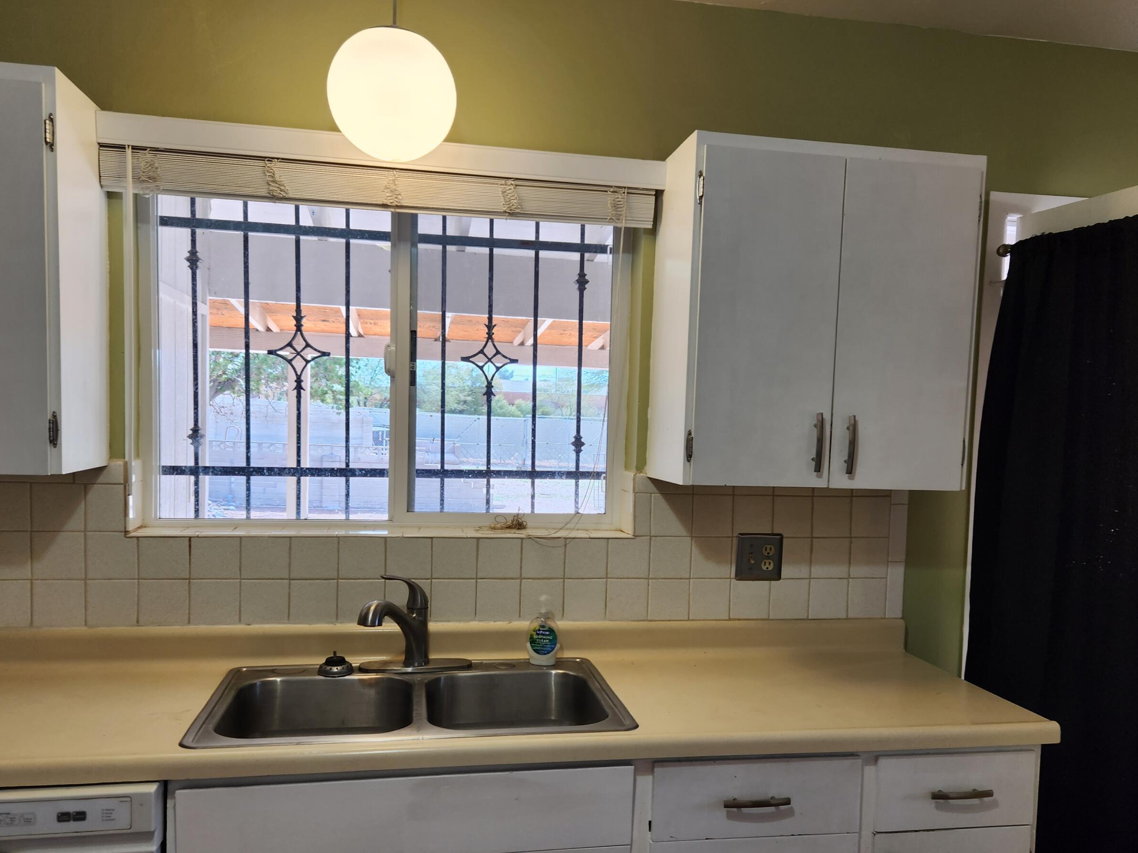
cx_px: 583
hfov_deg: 61.7
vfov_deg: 48.0
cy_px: 499
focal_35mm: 29
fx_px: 953
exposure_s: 1/120
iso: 50
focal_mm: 5.4
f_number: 1.8
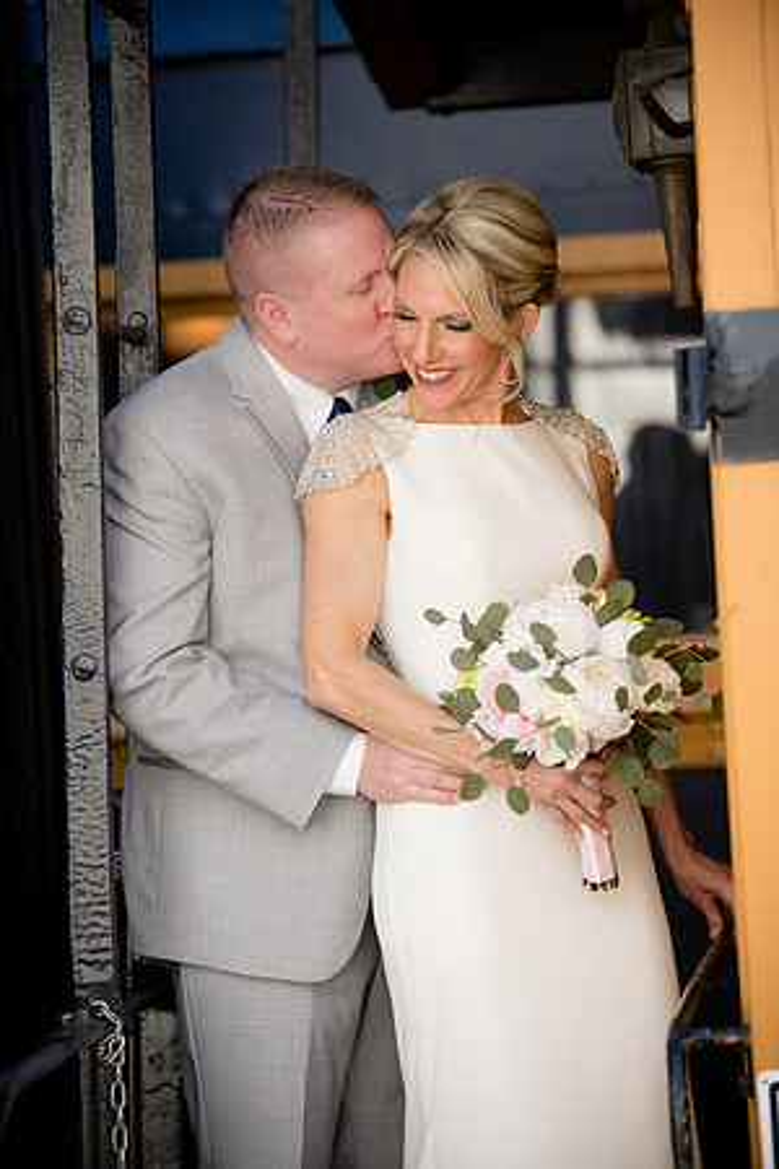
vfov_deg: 14.7
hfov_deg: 9.8
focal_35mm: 140
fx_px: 4544
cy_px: 584
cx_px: 390
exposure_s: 1/320
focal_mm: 140
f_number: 3.5
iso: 250
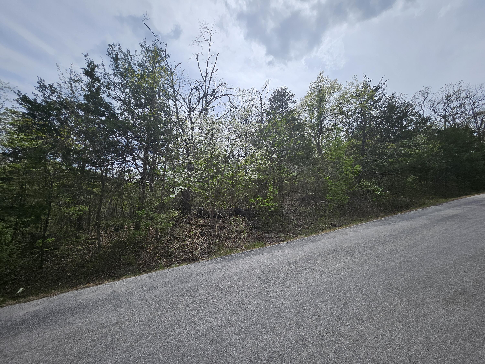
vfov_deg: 89.9
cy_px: 182
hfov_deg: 106.2
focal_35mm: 13
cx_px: 242
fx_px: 182
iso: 32
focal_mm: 1.74
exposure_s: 1/1953
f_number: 2.2
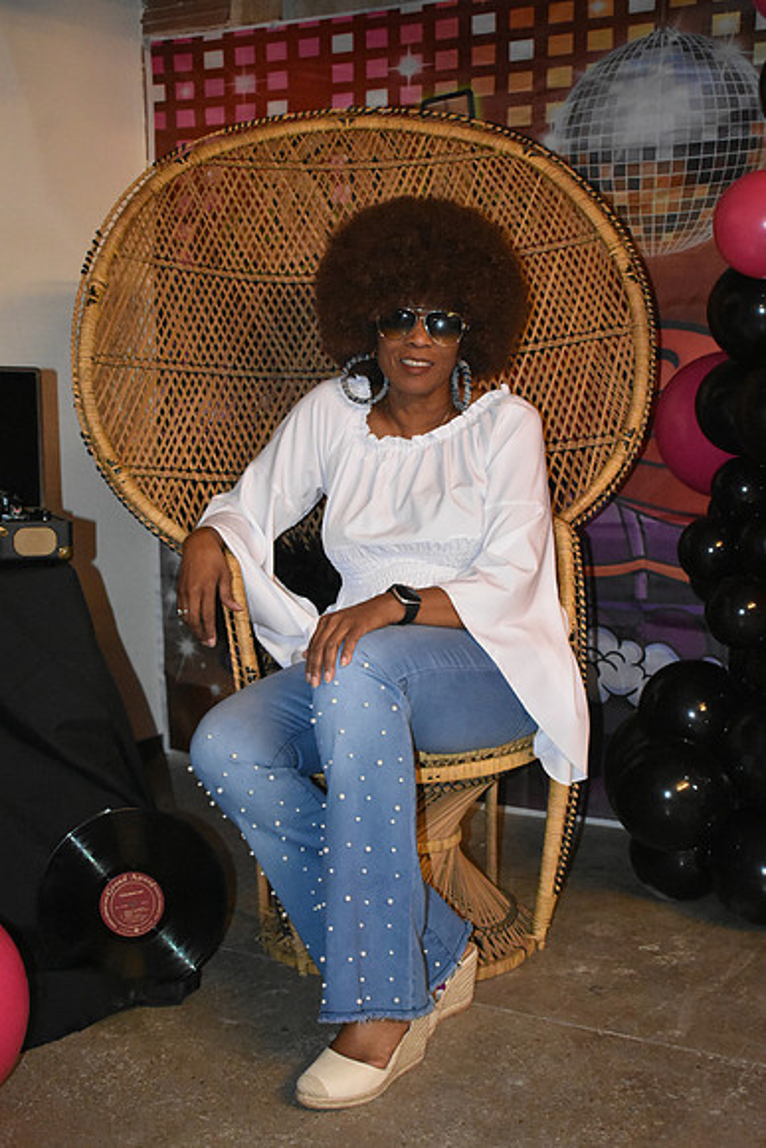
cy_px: 574
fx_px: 1531
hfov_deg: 28.1
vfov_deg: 41.1
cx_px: 383
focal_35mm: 48
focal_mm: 32
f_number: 4.5
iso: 5600
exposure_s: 1/60
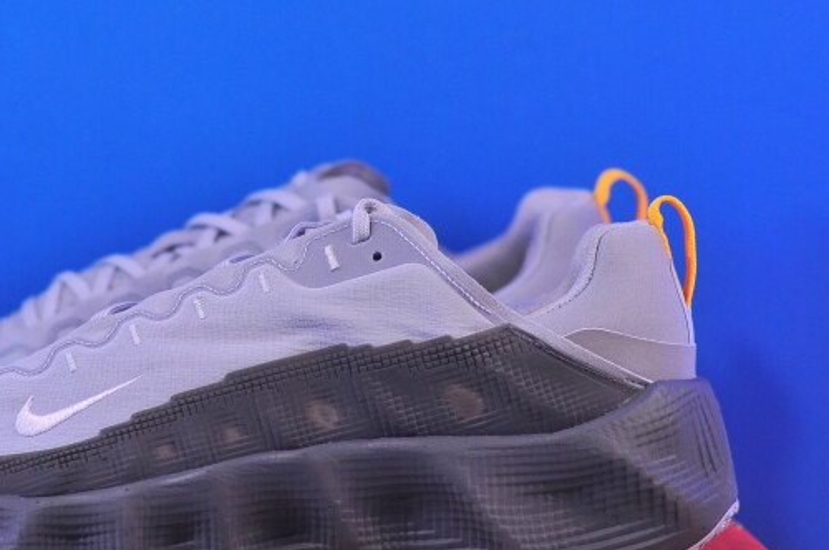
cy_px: 224
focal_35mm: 120
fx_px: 2760
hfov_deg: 17.0
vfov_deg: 11.4
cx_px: 249
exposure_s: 1/320
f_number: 2.5
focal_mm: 50
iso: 250
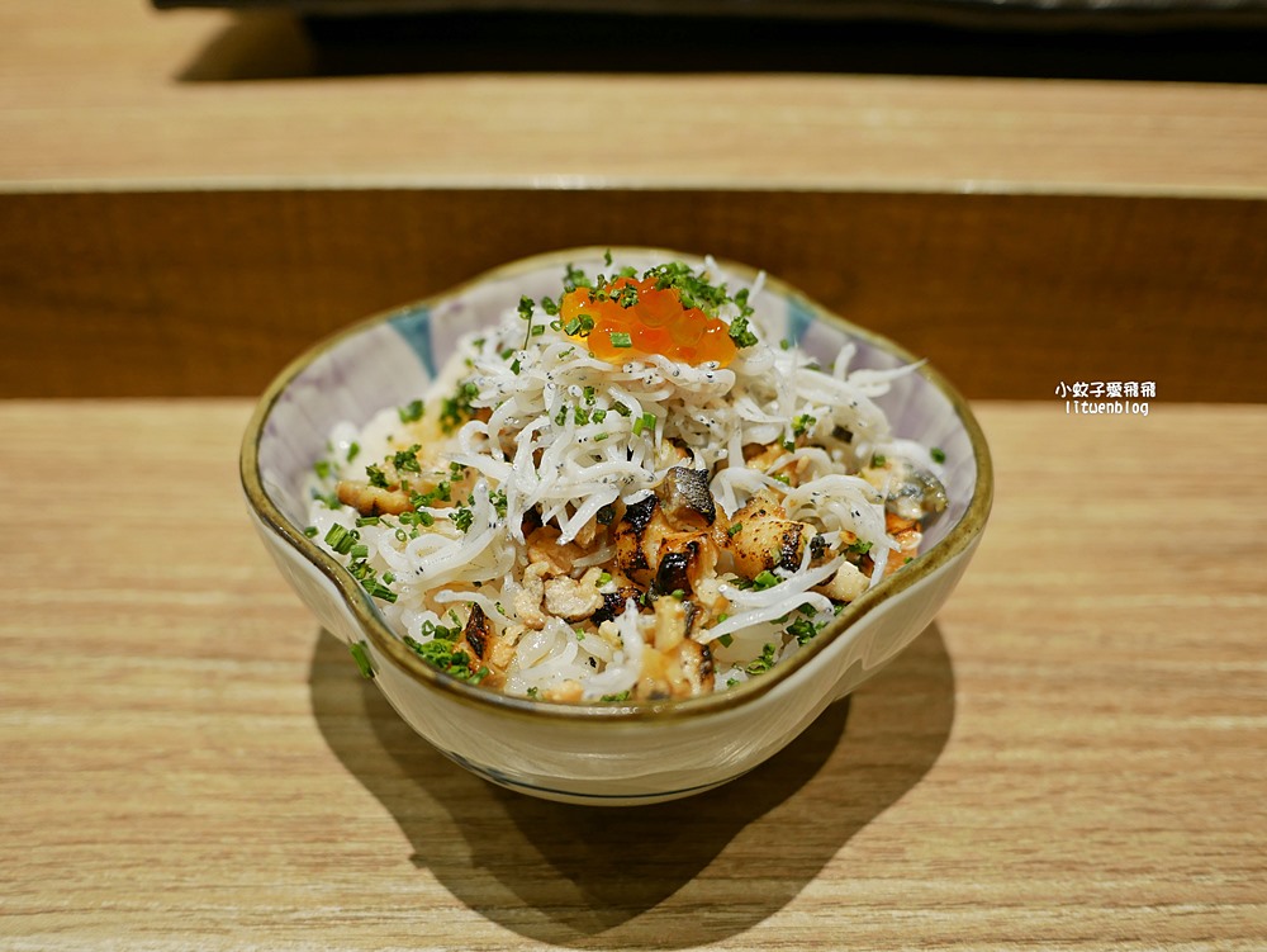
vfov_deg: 49.8
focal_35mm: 28
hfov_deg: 63.4
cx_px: 634
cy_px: 476
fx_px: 1025
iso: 320
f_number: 2.5
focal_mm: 14
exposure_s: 1/60
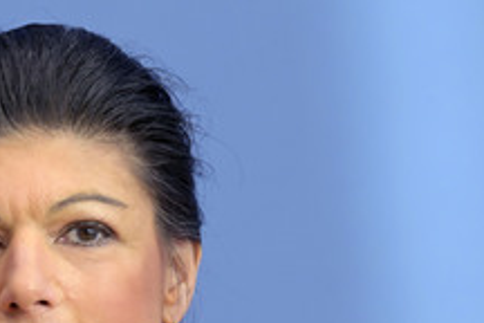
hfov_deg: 4.9
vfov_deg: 3.3
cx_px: -6
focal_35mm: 418
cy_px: 314
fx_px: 5619
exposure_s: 1/800
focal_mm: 200
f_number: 5.6
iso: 4000
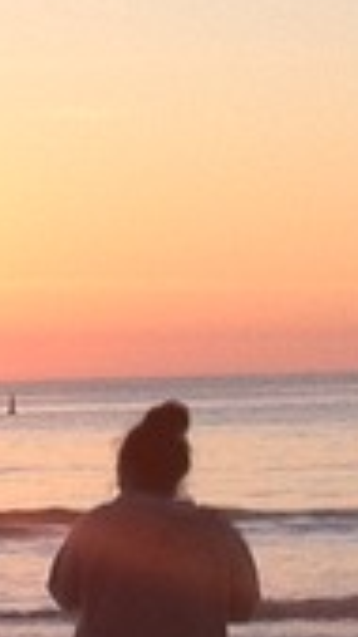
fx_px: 3546
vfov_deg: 9.9
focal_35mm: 210
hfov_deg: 5.6
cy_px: 1050
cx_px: -511
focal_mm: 3.85
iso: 80
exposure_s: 1/347
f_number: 2.8
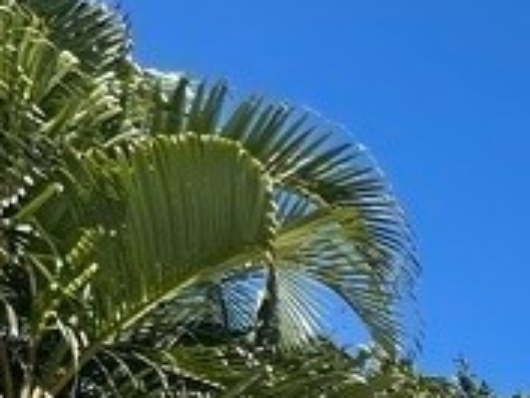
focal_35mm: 81
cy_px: 979
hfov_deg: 13.4
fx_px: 1241
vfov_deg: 13.2
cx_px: 1404
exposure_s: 1/1208
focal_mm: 2.22
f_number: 2.2
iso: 40
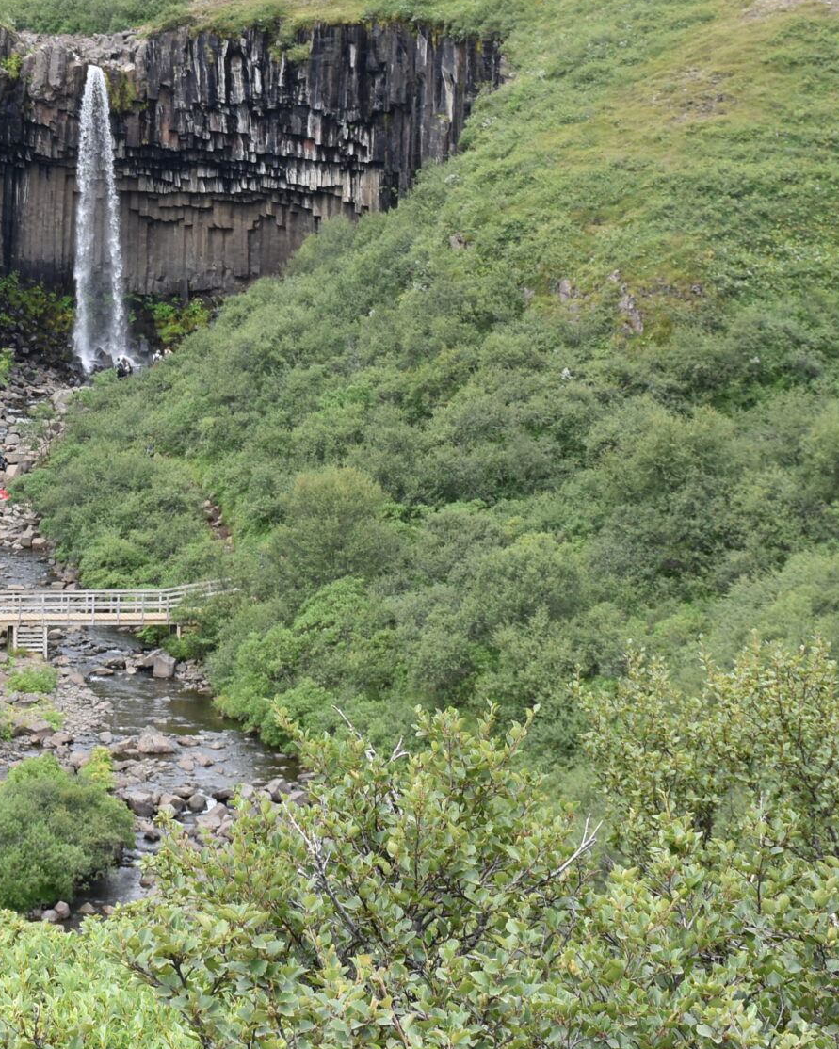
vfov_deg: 17.4
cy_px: 266
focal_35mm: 110
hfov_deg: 13.9
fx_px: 3415
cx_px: 68
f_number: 8
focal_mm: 34
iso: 360
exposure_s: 1/250
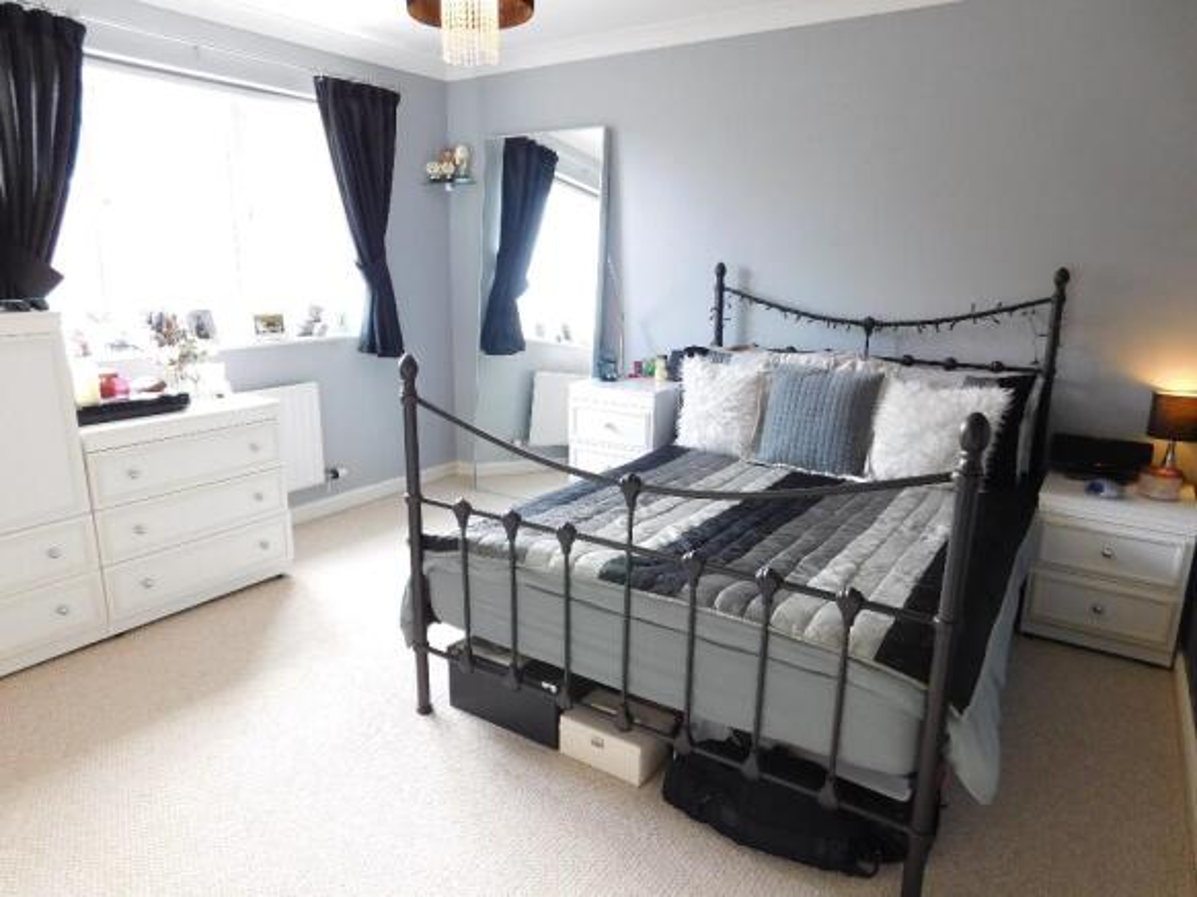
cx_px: 598
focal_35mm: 23
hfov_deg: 73.9
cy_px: 448
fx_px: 795
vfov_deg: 58.9
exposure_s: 1/30
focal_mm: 4
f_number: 3
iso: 200
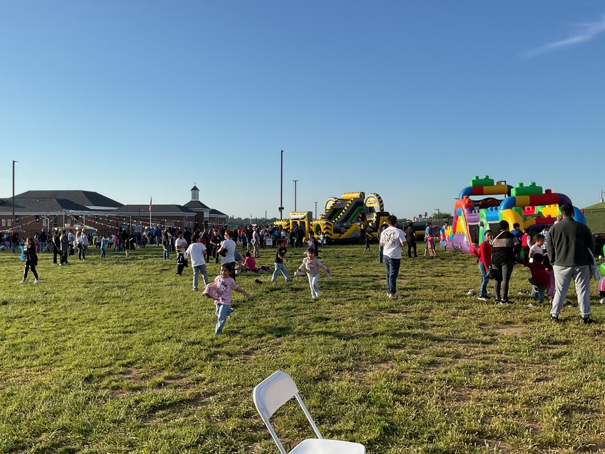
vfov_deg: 44.2
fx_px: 559
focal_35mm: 32
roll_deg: +0.2
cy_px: 224
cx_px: 278
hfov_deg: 56.7
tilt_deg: -1.0
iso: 16
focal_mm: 3
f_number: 1.8
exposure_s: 1/1730
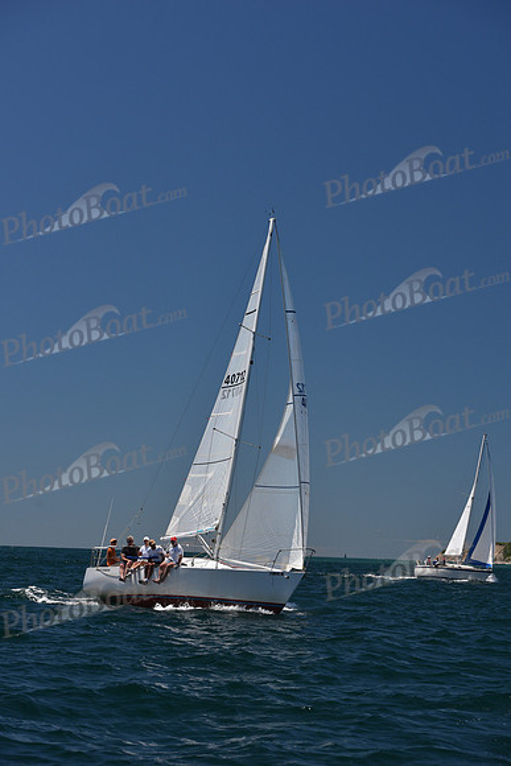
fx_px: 1702
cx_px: 256
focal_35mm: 80
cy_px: 383
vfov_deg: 25.4
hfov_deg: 17.1
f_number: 7.1
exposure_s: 1/800
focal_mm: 80
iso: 250
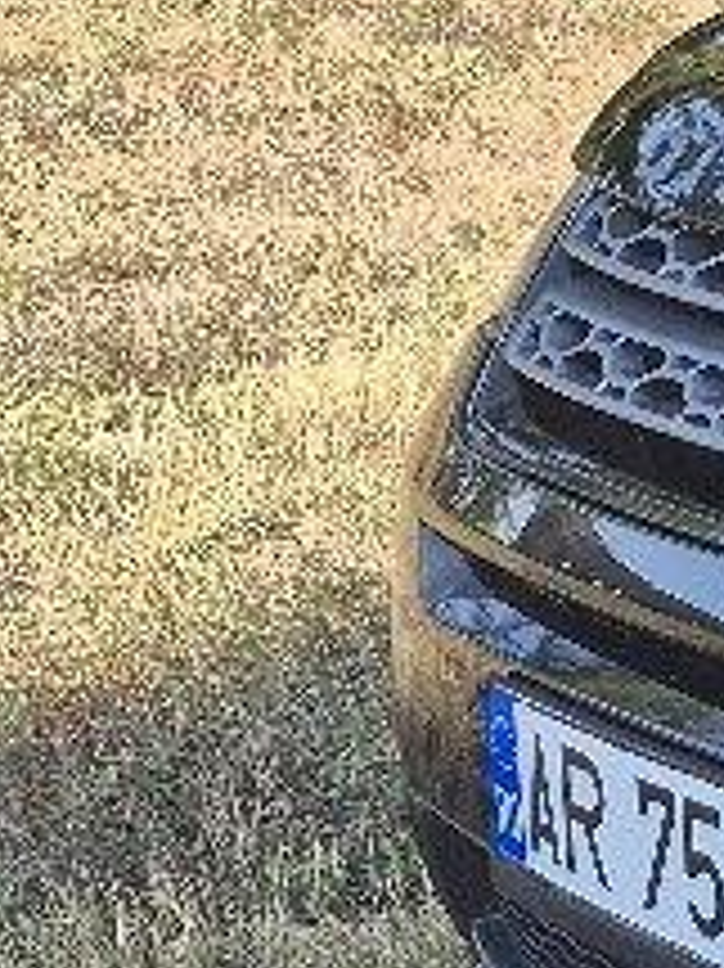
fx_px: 2987
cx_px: 2221
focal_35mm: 107
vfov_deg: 18.4
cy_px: 401
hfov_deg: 10.0
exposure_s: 1/556
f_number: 1.8
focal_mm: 5.4
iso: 25
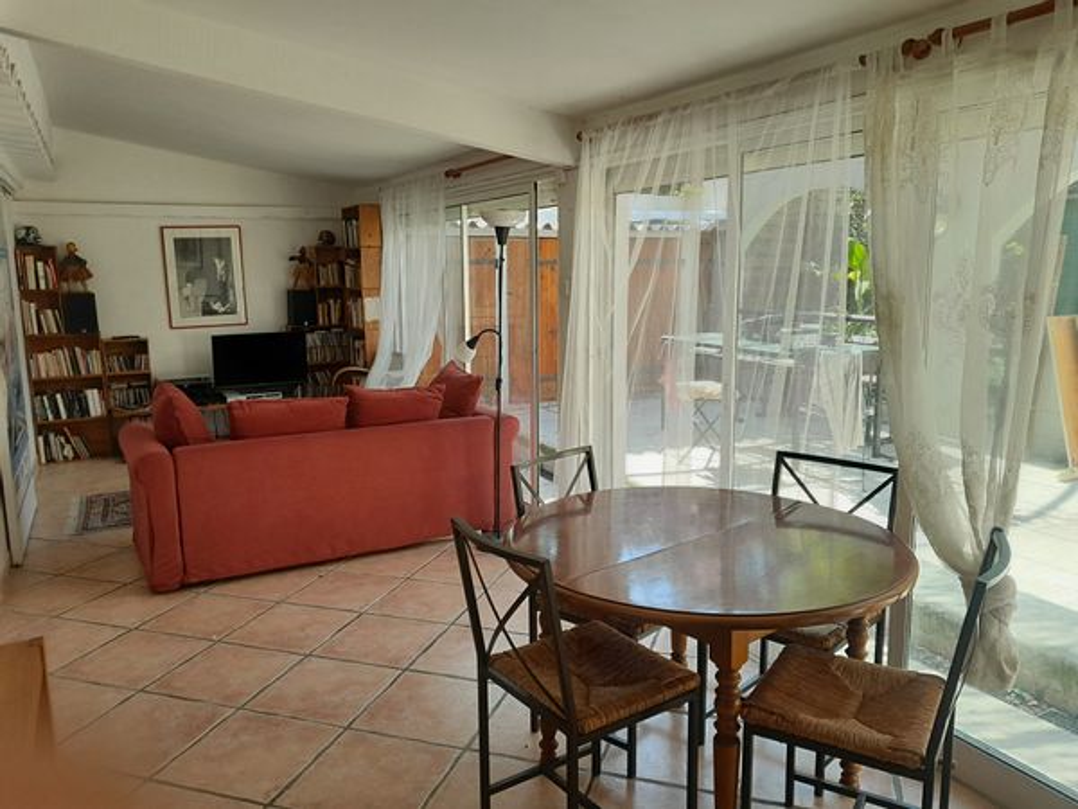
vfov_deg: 53.1
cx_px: 539
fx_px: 810
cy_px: 404
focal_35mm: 26
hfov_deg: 67.3
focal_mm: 4
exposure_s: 1/160
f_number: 1.8
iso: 40
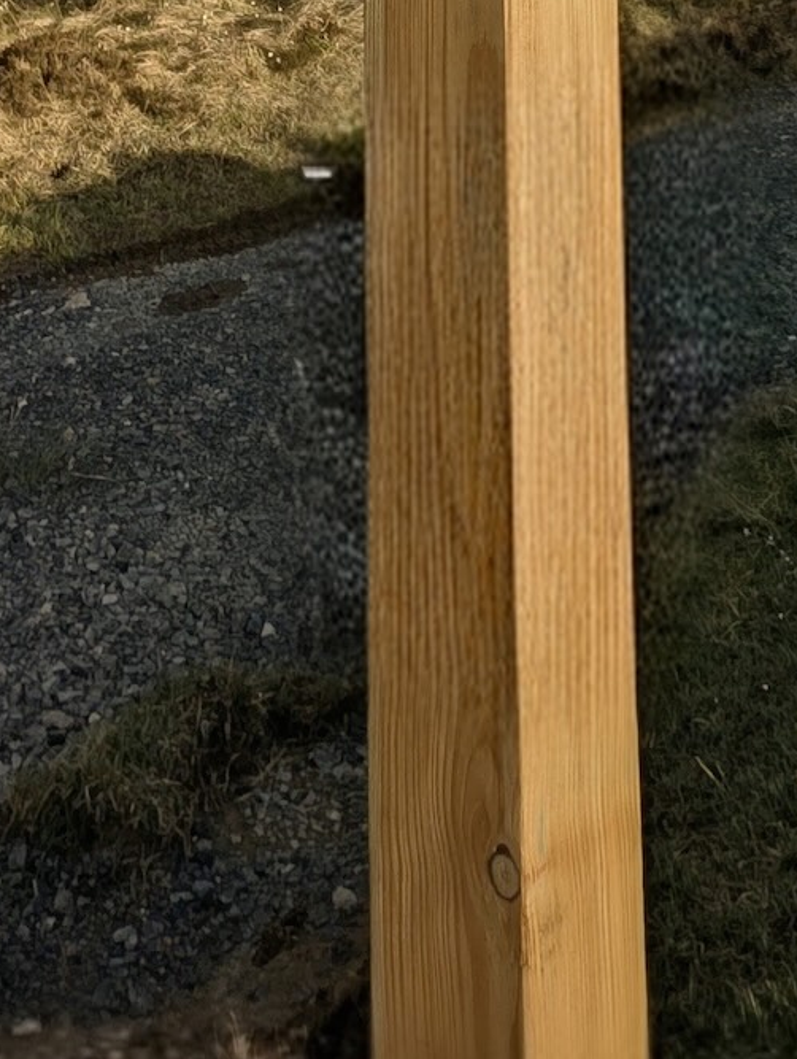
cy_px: -516
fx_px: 1654
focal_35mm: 54
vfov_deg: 26.3
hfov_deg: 27.1
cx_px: 334
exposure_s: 1/3623
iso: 53
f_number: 1.7
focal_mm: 2.02
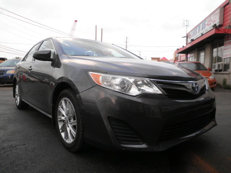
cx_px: 116
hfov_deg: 67.3
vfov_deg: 53.1
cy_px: 86
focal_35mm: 26
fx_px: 174
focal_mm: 4.7
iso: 64
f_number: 2.6
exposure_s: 1/160
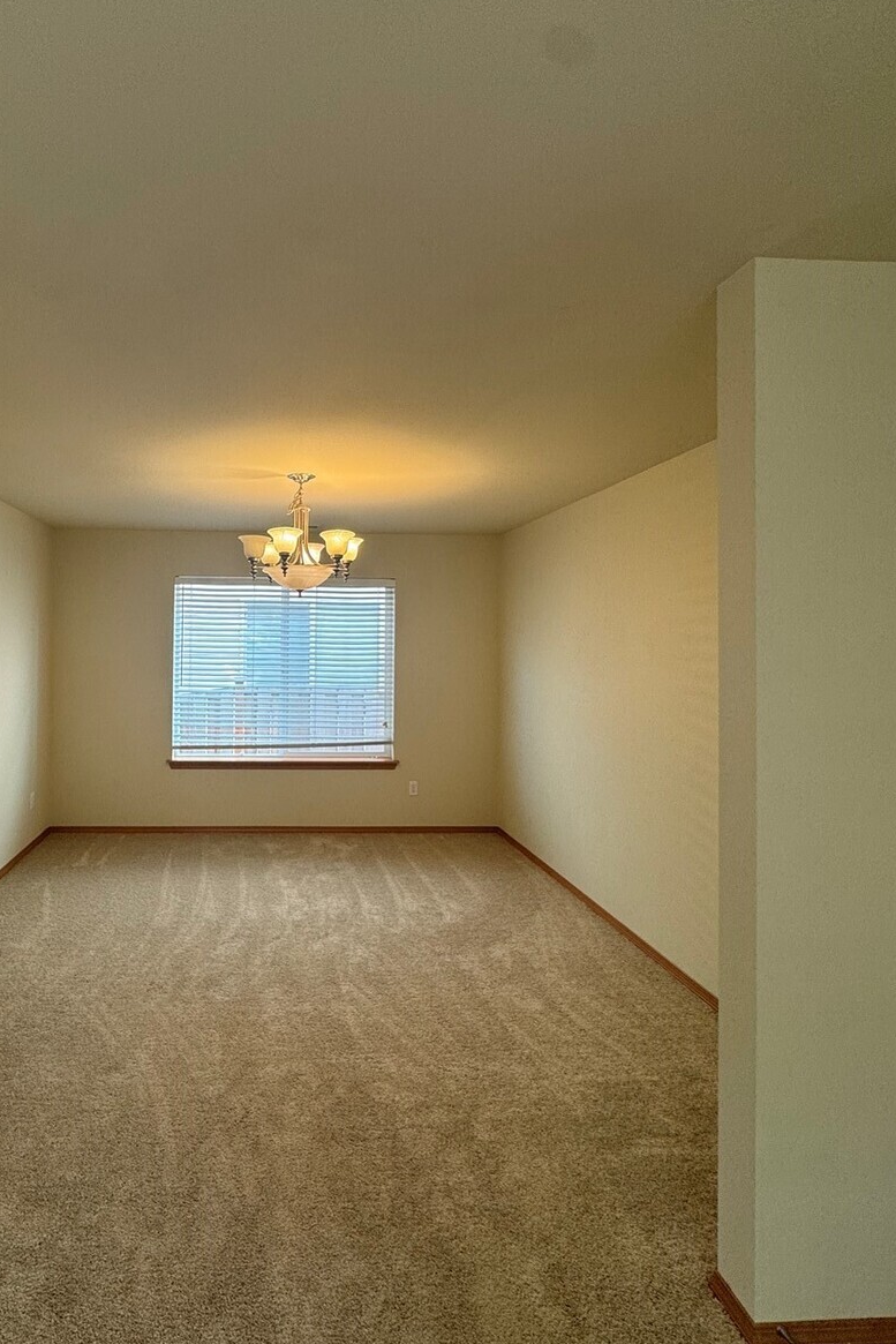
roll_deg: +0.3
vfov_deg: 89.9
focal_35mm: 18
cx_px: 285
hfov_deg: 65.3
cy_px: 633
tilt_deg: +0.7
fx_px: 672
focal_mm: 2.22
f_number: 2.2
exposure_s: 1/120
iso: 100
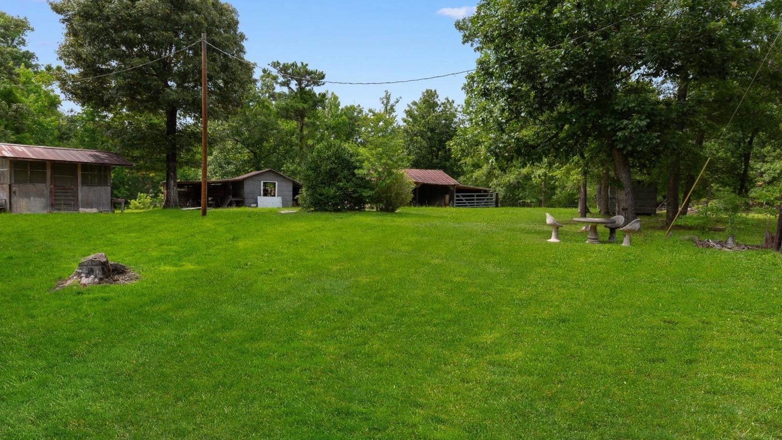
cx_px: 391
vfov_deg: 58.1
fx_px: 394
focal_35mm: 19
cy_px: 186
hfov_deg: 89.6
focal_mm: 12
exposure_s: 1/125
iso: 100
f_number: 5.6
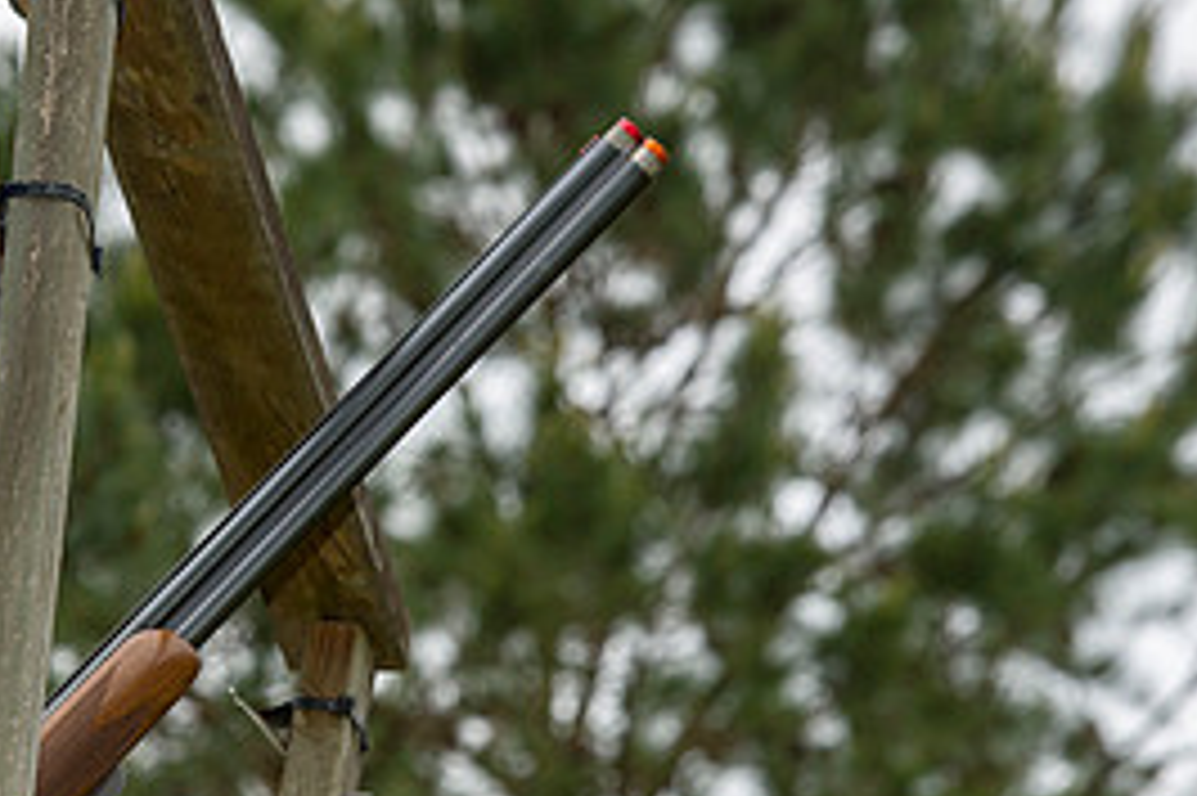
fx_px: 10866
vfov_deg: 4.2
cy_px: 684
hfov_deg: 6.3
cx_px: 130
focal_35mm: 327
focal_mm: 150
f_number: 7.1
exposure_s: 1/200
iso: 200
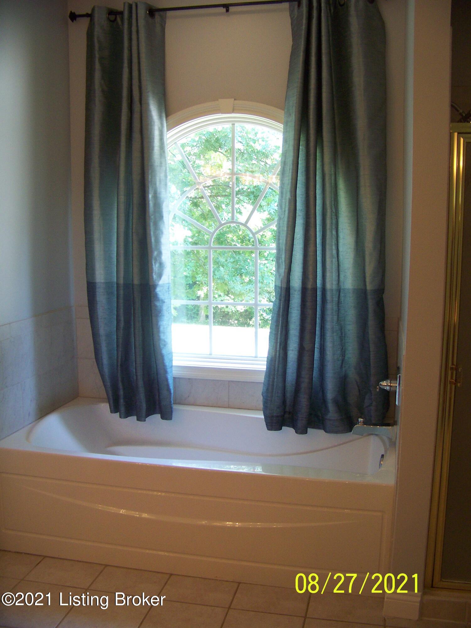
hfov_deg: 39.7
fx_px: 653
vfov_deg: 51.4
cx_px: 236
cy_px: 314
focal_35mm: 36
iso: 125
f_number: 2.8
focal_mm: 5.85
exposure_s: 1/30
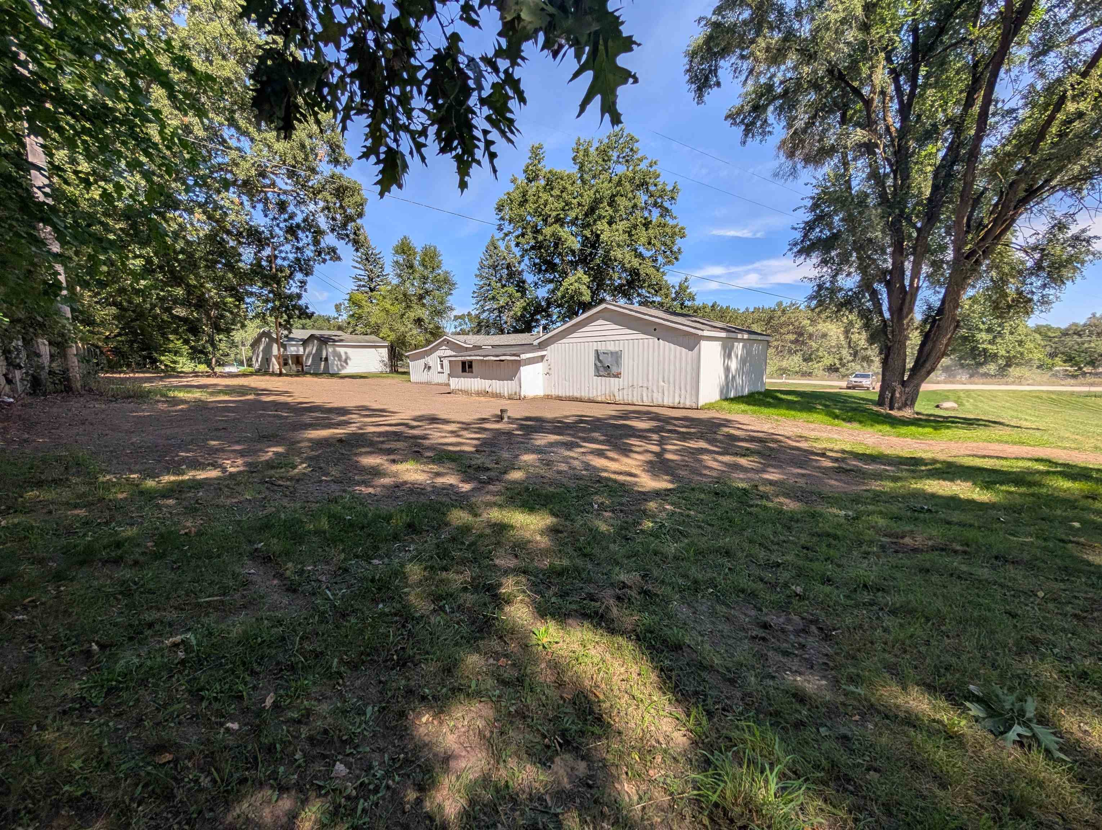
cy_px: 415
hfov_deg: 110.5
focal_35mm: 12
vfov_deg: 94.6
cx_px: 551
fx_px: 383
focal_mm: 2.02
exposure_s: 1/2786
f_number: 1.7
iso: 51
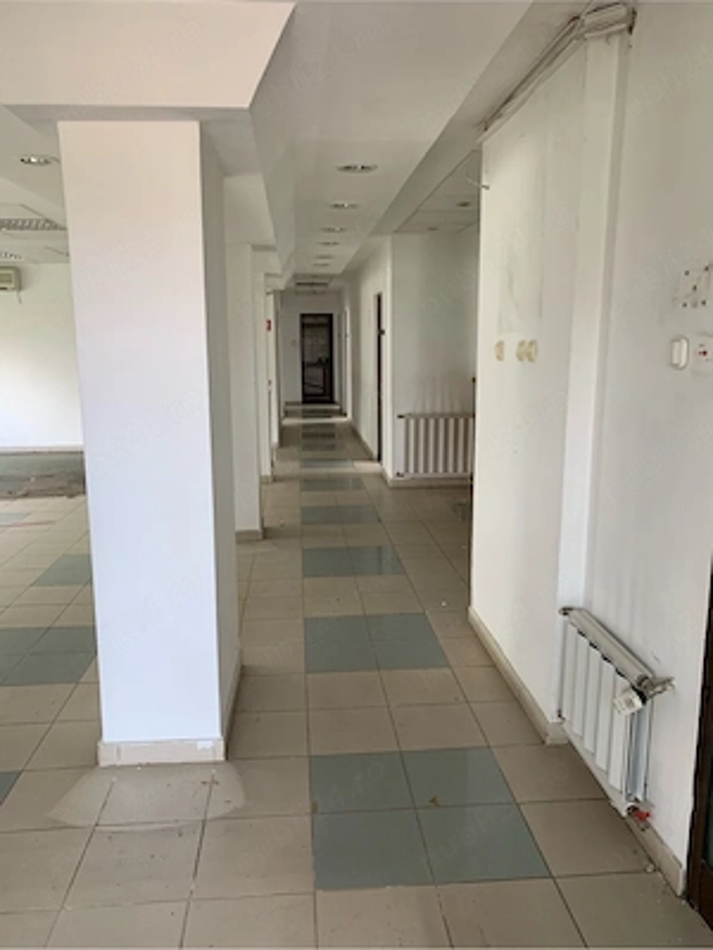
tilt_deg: -8.3
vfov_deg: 67.3
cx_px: 356
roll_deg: +0.4
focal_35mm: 26
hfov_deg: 53.1
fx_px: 714
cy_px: 475
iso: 100
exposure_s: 1/107
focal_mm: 4.25
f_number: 1.8
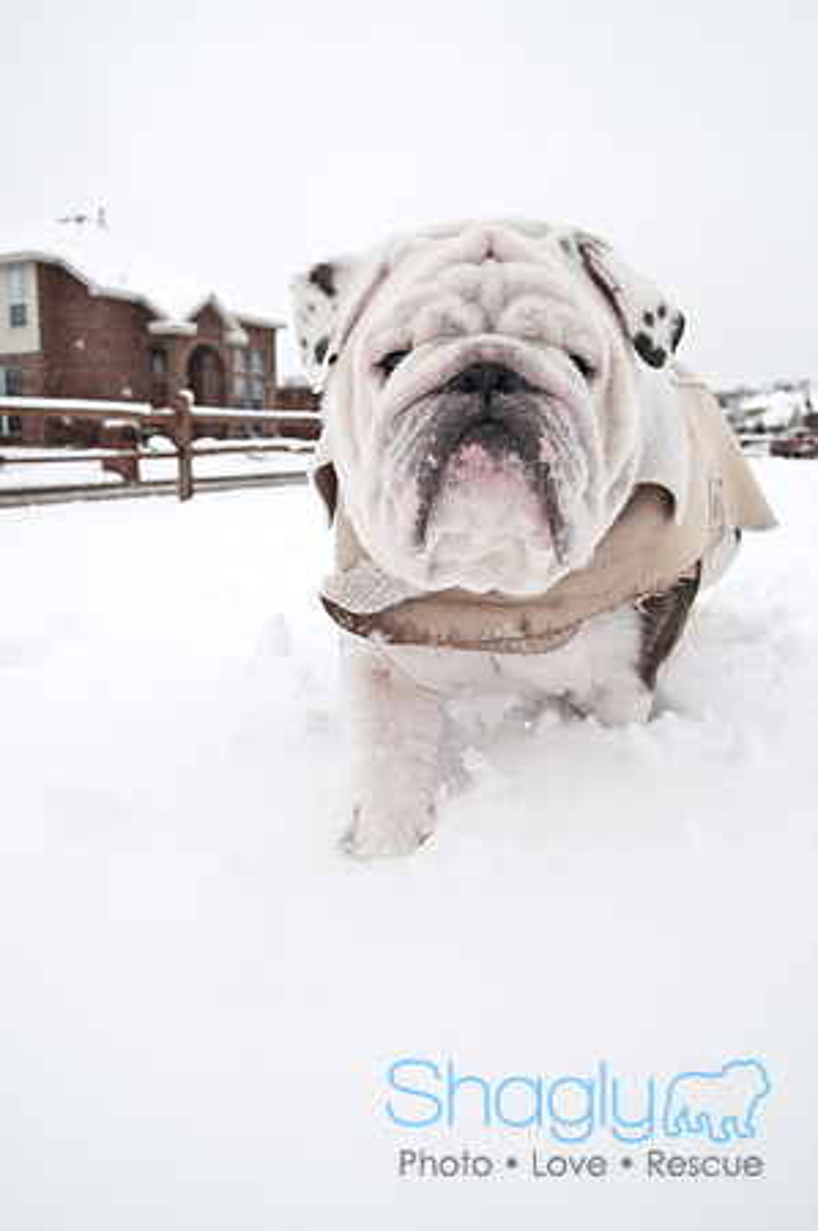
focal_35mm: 26
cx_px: 409
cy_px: 616
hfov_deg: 50.3
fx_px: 871
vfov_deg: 70.5
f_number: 5
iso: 100
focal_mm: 17
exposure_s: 1/400
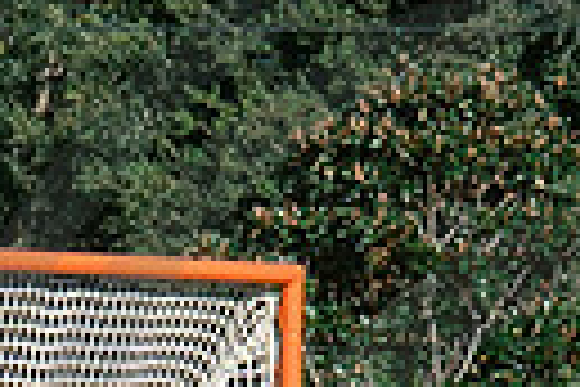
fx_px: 15675
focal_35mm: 973
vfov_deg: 1.4
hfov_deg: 2.1
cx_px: 1053
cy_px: 650
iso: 250
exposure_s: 1/1600
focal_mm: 70
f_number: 5.6
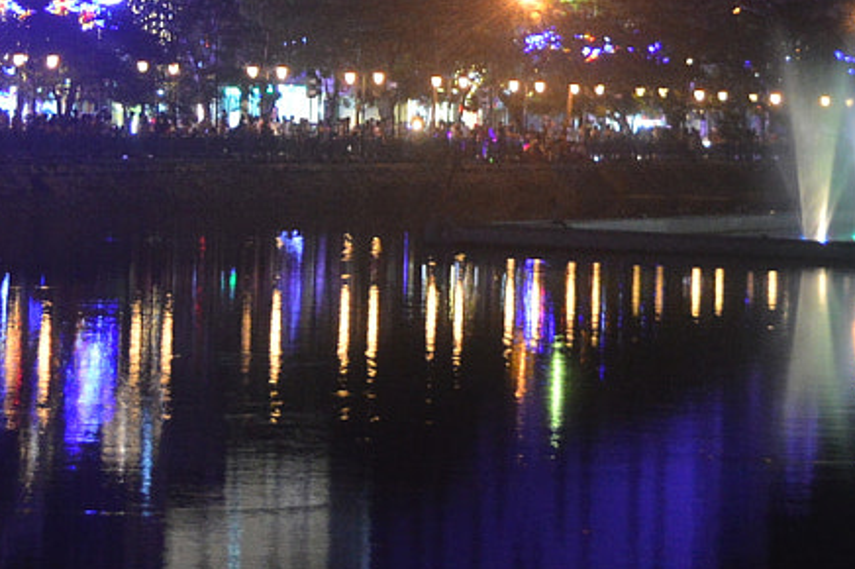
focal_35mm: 154
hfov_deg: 13.3
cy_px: -198
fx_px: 3655
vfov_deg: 8.7
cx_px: 316
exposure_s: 1/6
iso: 800
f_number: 4.2
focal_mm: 28
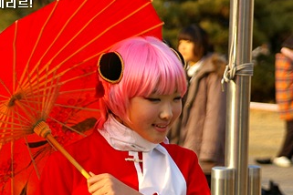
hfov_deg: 8.7
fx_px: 1926
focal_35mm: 237
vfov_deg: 5.8
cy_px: 126
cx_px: 106
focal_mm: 115
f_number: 5.6
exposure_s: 1/250
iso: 200
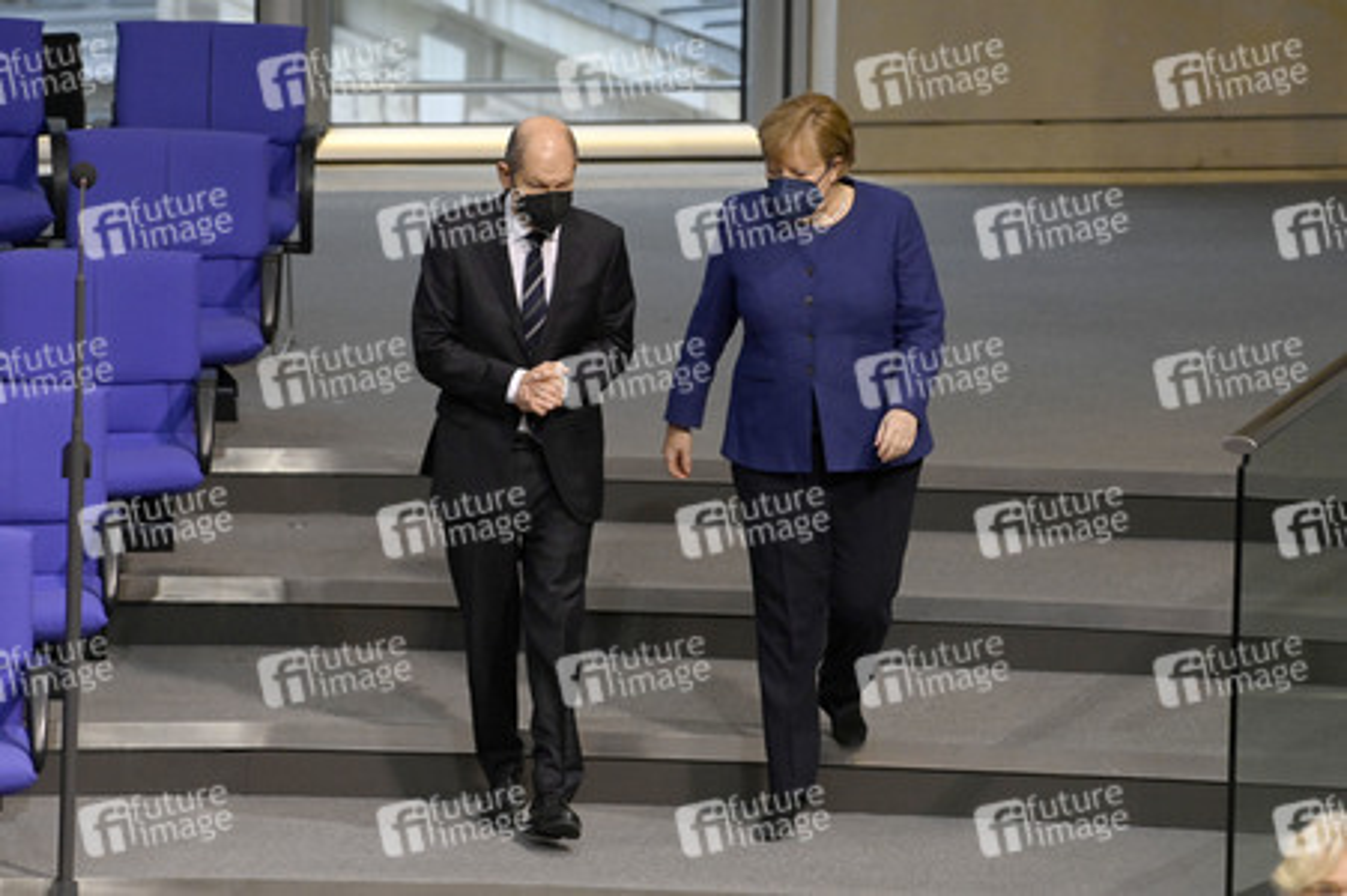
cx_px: 674
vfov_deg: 4.6
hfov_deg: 6.9
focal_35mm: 300
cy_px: 448
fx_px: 11216
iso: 8000
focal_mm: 300
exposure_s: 1/320
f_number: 5.6
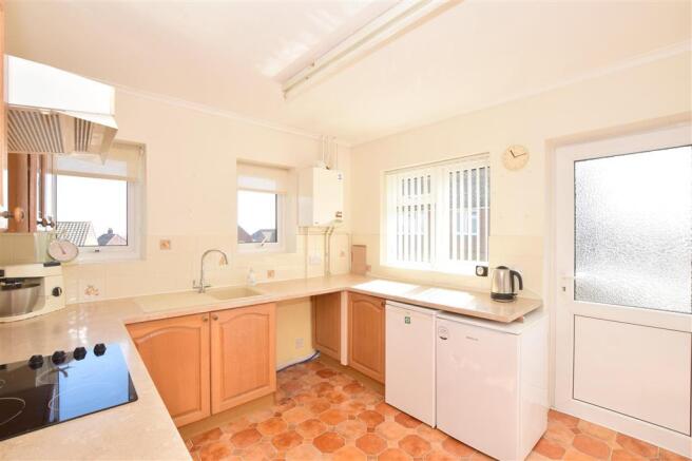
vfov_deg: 77.3
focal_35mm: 15
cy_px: 230
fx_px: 288
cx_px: 346
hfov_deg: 100.4
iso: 500
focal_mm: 10
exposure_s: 1/60
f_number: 18
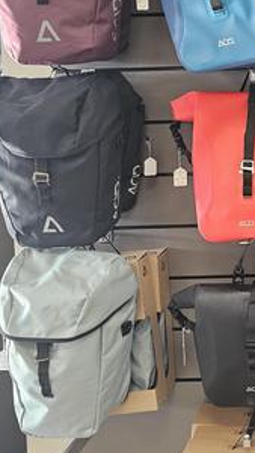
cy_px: 131
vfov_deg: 40.5
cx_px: 327
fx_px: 602
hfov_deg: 21.7
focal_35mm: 50
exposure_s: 1/100
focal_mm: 6.3
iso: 320
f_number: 1.7
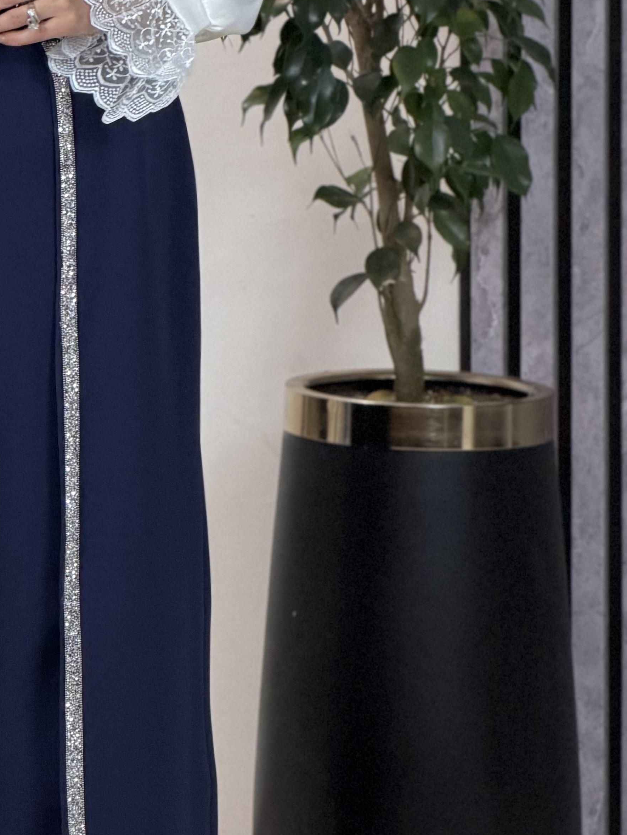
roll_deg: +0.3
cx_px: -90
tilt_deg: -6.5
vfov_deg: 8.2
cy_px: 196
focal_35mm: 242
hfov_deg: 6.1
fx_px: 5844
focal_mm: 16.89
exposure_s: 1/100
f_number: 2.8
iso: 200
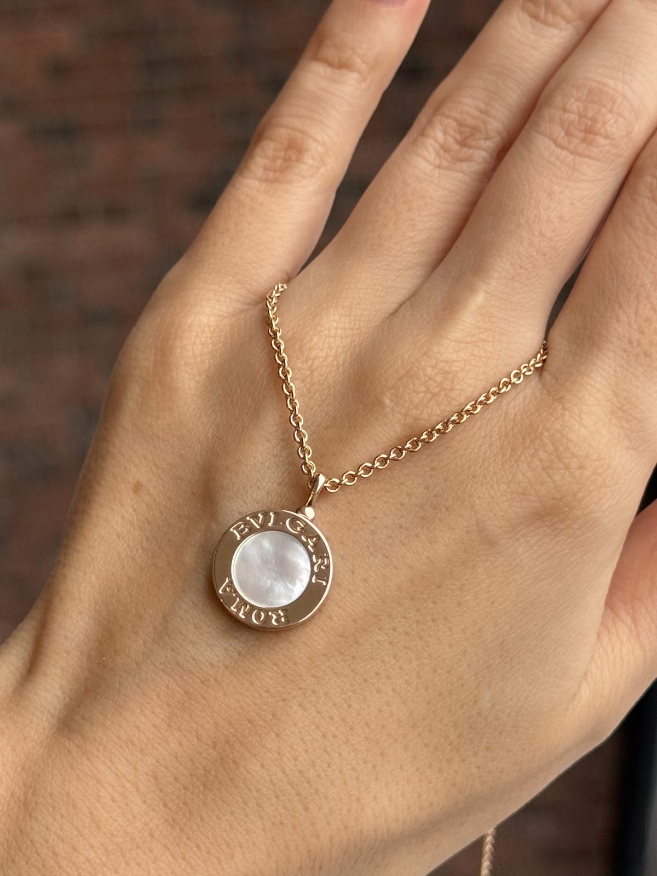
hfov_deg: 30.3
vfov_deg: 39.7
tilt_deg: -36.1
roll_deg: +0.7
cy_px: 438
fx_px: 1215
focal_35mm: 48
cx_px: 328
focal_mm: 6.76
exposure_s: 1/60
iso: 160
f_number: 1.78
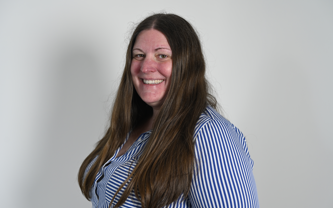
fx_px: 472
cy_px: 109
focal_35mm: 52
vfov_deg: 24.9
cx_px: 167
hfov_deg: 38.9
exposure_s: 1/160
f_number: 4
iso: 400
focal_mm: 51
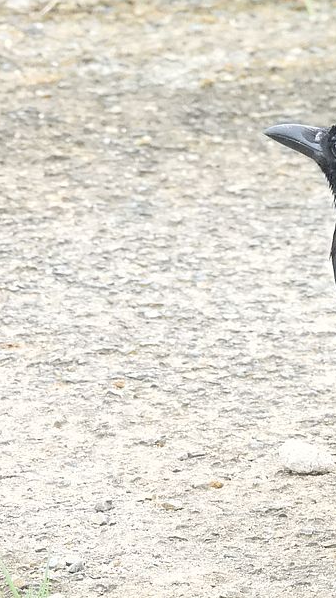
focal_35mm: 656
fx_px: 10399
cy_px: 299
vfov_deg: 3.3
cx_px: 349
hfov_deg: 1.9
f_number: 5
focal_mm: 80.3
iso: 1600
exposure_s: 1/1600
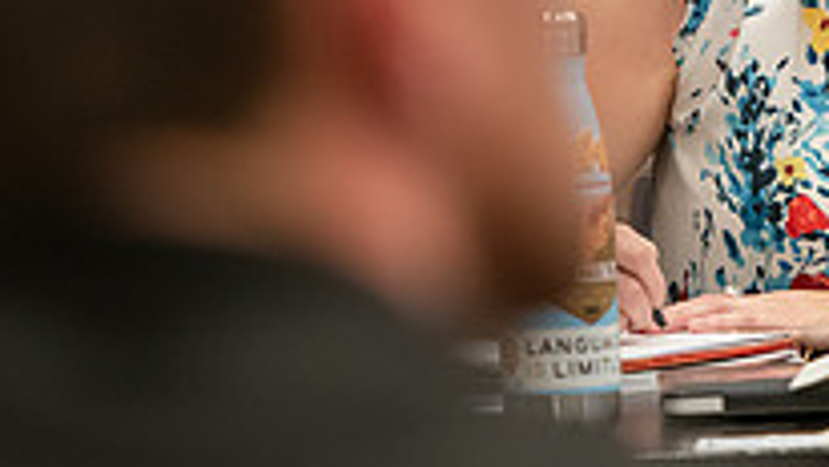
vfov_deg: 2.7
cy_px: -103
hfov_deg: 4.7
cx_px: 1026
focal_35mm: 458
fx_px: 10070
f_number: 2.8
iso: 1600
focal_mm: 155
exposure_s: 1/200
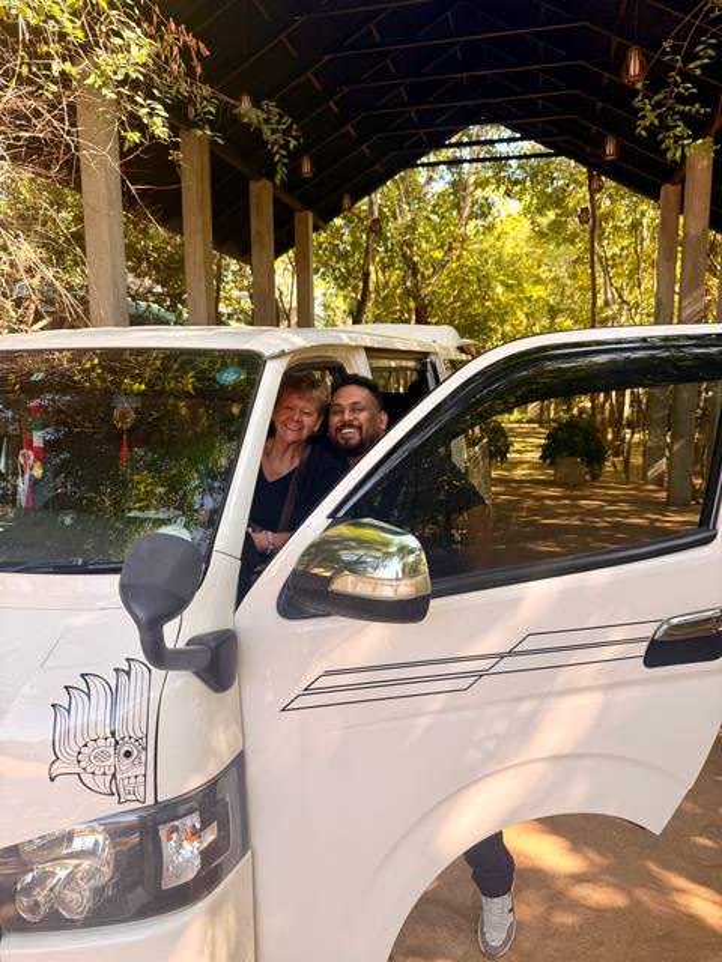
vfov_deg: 71.6
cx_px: 361
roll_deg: -0.4
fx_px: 667
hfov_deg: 56.8
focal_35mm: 24
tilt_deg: -11.7
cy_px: 481
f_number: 1.78
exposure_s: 1/355
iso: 80
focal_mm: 6.76
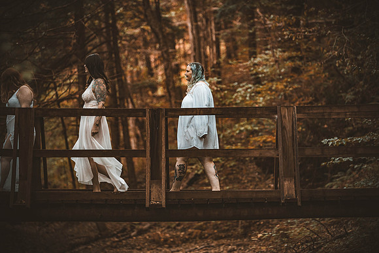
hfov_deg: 15.2
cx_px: 190
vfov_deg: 10.2
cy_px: 126
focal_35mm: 135
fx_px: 1422
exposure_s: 1/250
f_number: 2.8
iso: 1250
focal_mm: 135
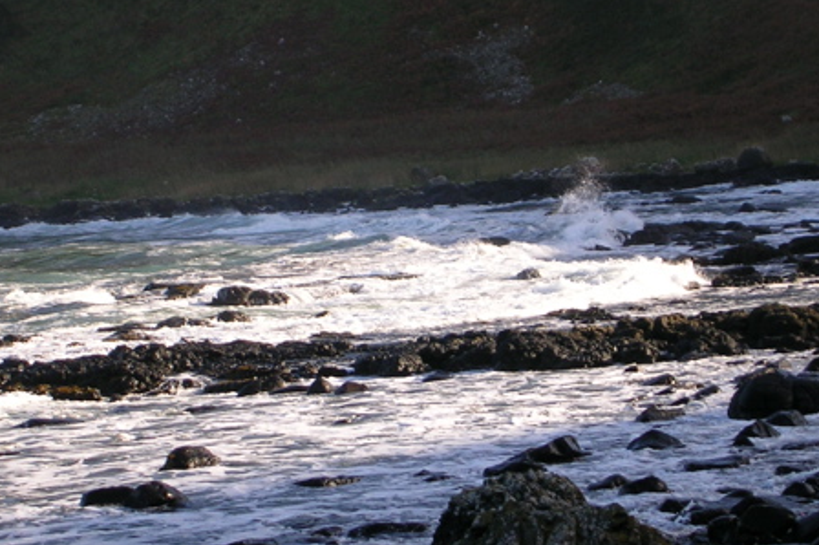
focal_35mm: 171
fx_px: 3887
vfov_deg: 8.0
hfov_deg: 12.0
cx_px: 391
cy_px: 260
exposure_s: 1/174
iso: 50
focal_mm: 17.4
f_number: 4.9
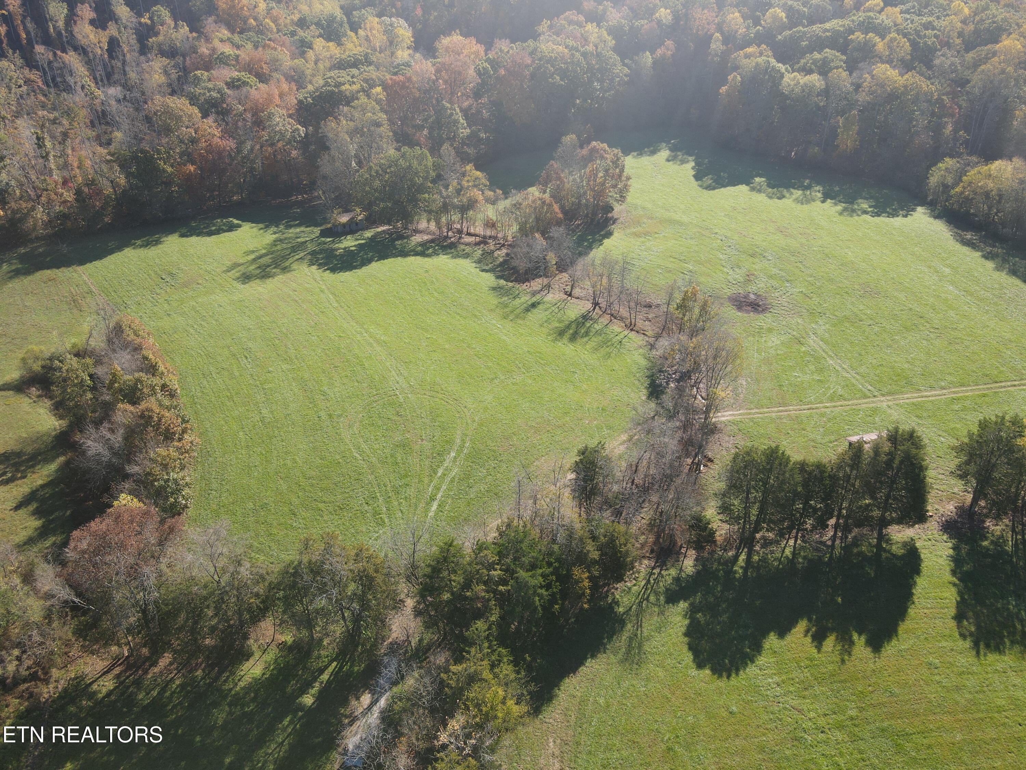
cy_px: 385
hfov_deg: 71.6
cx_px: 513
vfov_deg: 56.8
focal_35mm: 24
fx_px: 711
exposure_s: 1/240
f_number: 2.8
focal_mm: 4.5
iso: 100
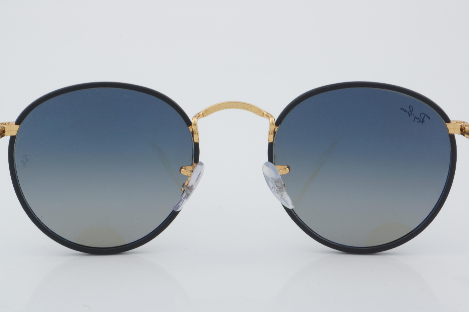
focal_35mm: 82
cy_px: 156
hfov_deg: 24.6
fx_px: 1075
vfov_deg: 16.6
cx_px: 234
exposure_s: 1/4
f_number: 32
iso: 100
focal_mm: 55
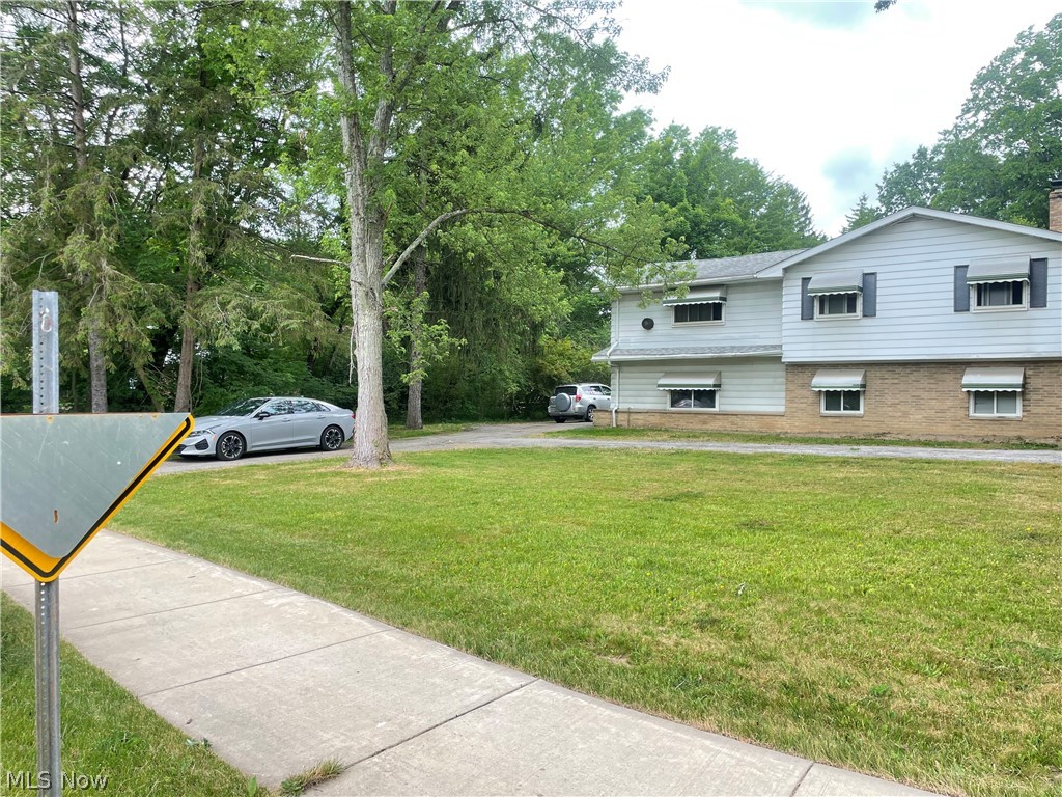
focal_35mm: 26
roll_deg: -0.7
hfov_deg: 67.3
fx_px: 798
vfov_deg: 53.1
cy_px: 398
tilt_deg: -0.1
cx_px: 531
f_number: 1.6
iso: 40
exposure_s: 1/178
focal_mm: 4.2
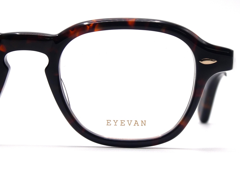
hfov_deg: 11.6
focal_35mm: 170
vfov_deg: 8.7
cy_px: 84
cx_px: 131
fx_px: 1179
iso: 80
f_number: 5.4
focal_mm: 27.1
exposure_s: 1/200
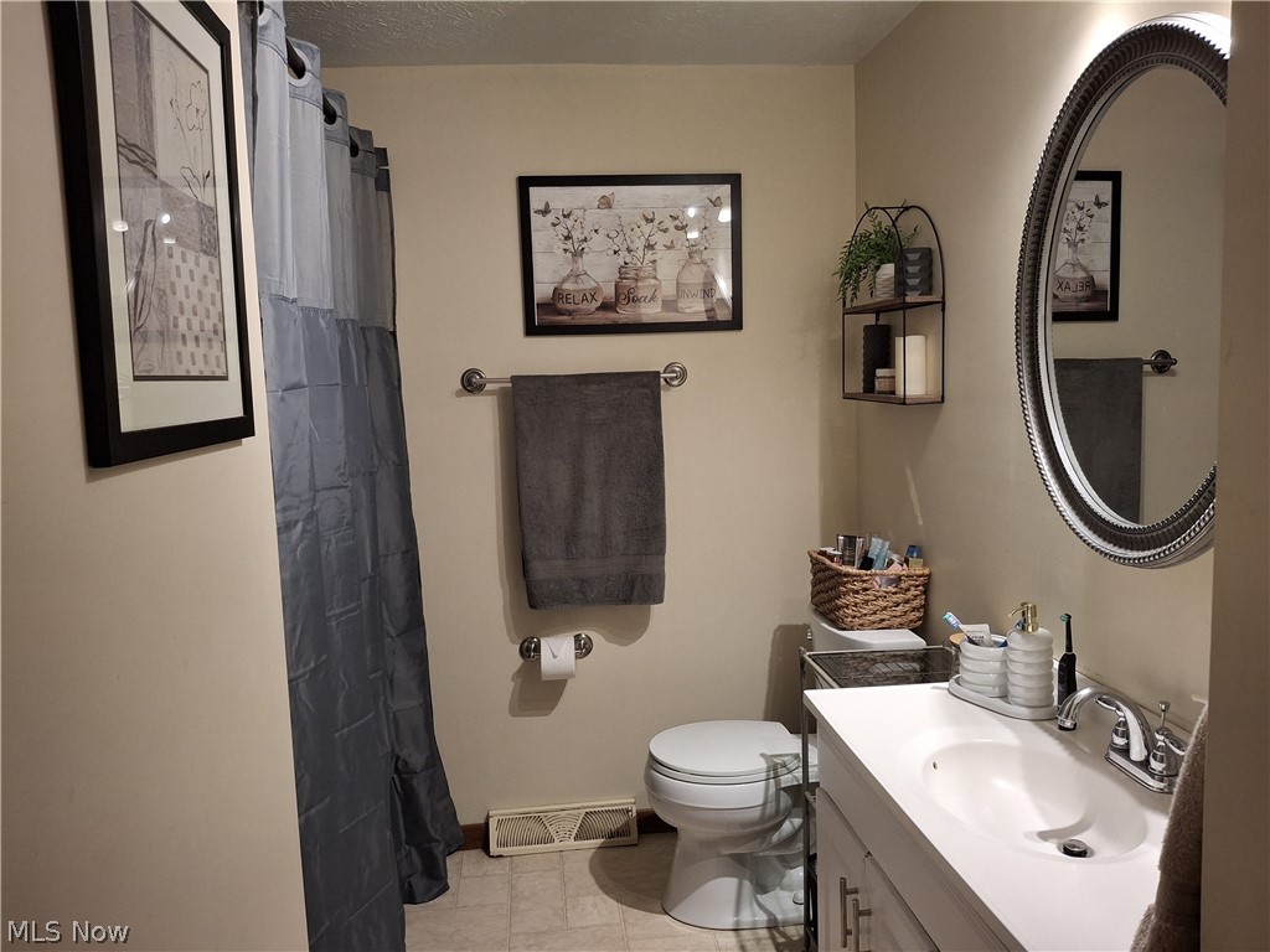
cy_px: 476
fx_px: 917
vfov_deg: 54.9
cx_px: 635
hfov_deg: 69.4
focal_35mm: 25
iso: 160
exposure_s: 1/60
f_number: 1.8
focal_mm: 4.69
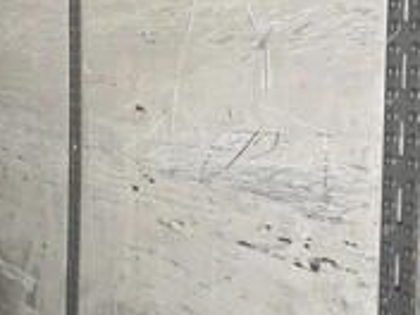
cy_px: 122
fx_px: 801
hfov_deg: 29.3
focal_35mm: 66
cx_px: 174
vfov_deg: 22.2
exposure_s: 1/103
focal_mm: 3
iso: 64
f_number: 1.8
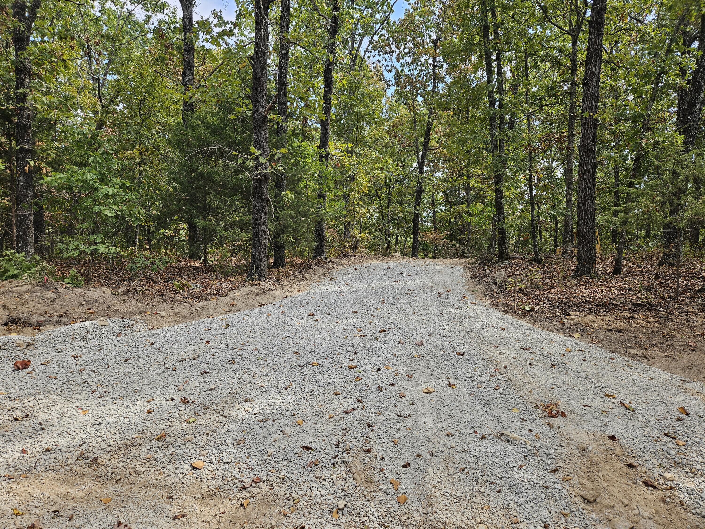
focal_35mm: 23
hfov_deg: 73.9
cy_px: 264
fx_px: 468
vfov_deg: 58.9
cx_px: 352
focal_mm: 5.4
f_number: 1.8
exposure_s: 1/297
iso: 25
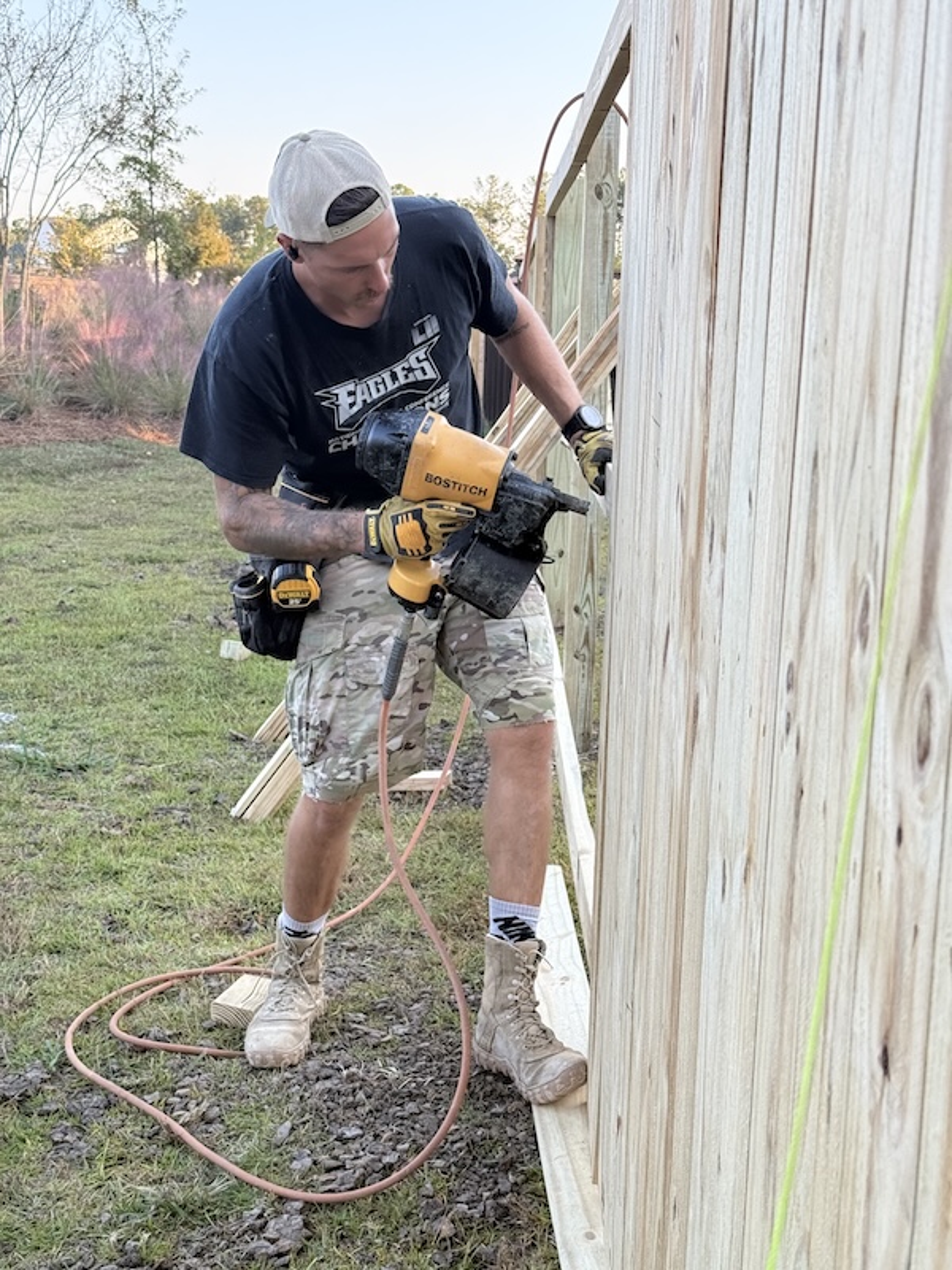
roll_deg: -1.7
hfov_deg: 30.3
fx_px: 1760
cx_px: 476
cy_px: 635
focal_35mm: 48
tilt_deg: -9.5
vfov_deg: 39.7
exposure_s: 1/450
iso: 100
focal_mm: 6.76
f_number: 1.78
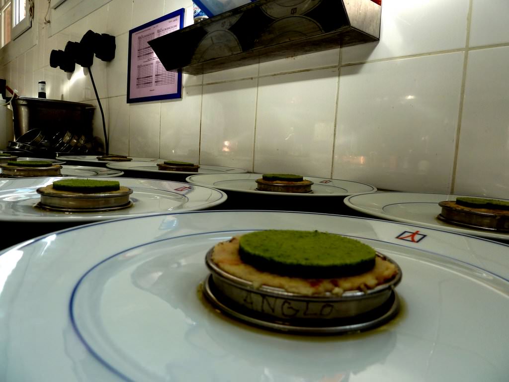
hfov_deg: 69.4
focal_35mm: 25
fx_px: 368
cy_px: 191
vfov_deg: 54.9
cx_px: 254
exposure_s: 1/60
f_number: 3.3
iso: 80
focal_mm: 4.1
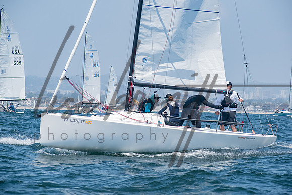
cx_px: 147
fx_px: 1544
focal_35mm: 190
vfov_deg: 7.2
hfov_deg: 10.8
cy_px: 97
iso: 400
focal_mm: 125
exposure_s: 1/1250
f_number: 8
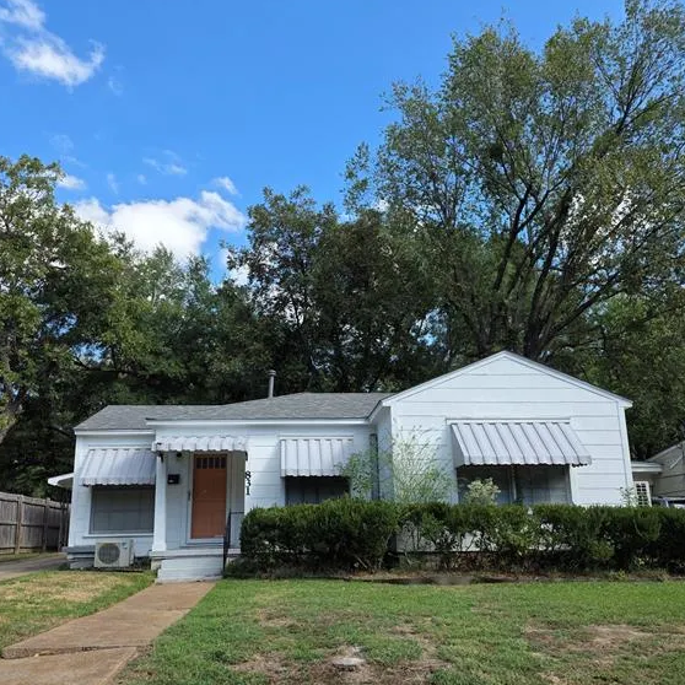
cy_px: 410
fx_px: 627
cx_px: 344
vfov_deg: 56.9
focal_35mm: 28
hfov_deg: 57.3
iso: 80
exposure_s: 1/2404
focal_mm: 6.25
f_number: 1.7
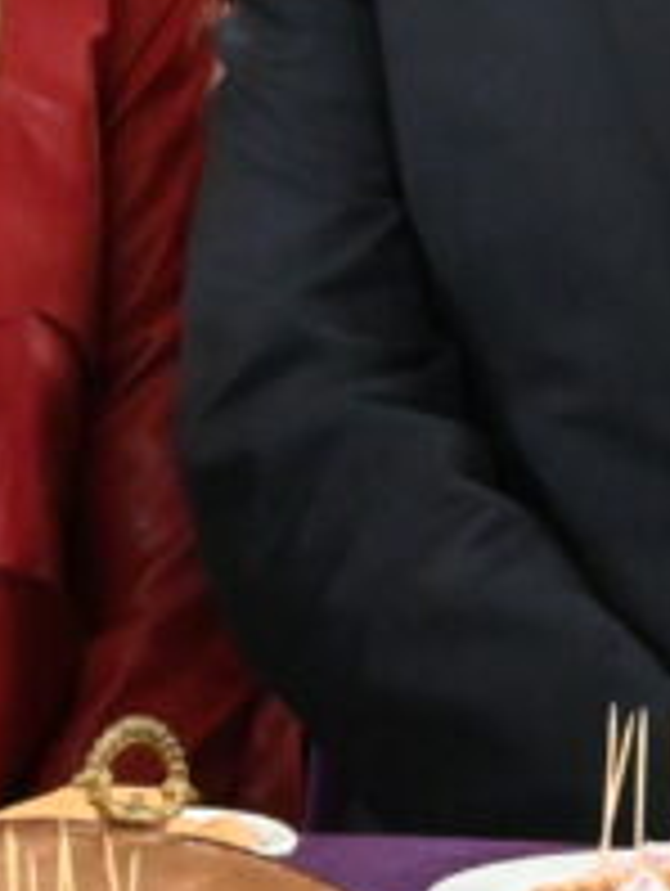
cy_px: 65
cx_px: 562
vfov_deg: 4.2
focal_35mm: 475
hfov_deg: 3.1
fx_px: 12235
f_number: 4.8
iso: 3600
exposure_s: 1/60
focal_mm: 51
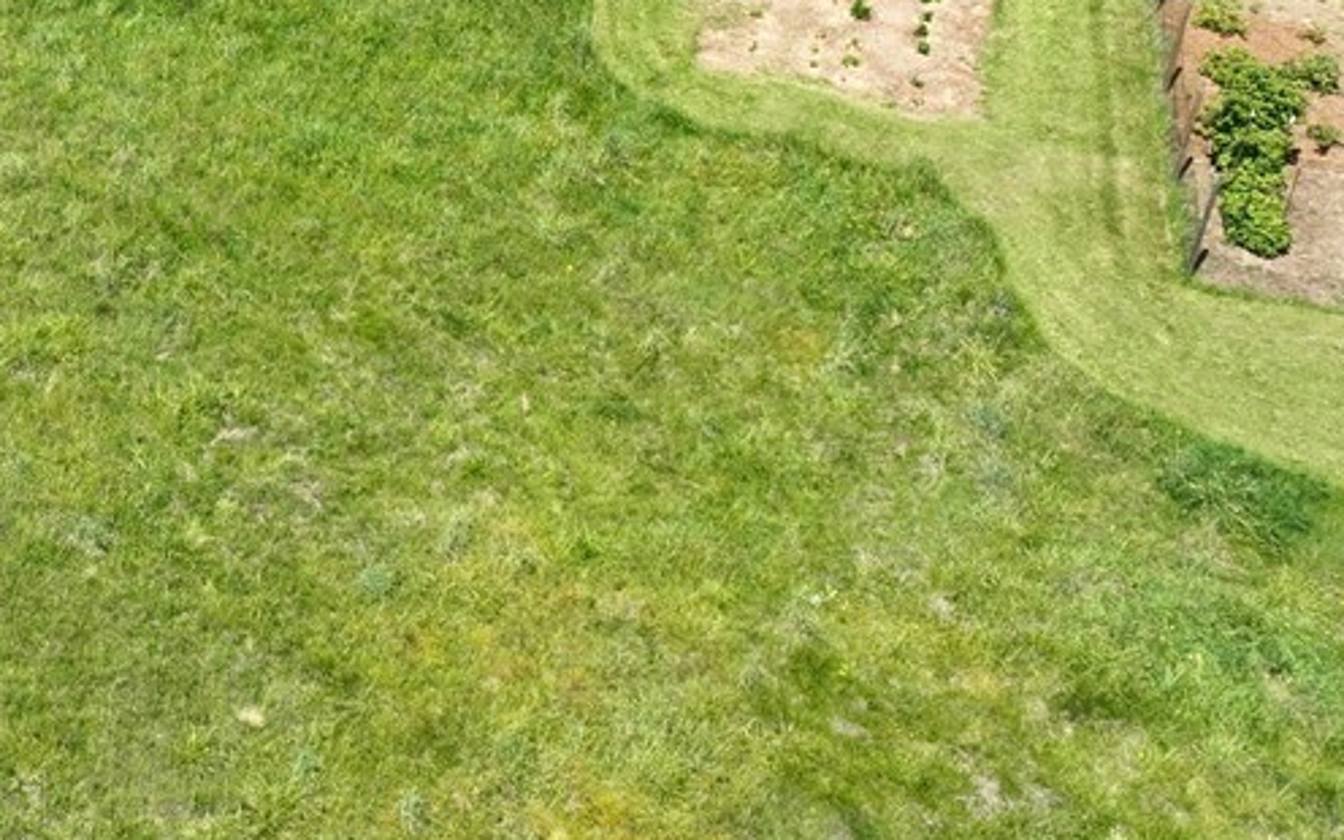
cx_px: -241
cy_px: 108
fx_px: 3004
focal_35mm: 82
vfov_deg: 15.8
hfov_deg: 23.2
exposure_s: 1/1000
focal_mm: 12.29
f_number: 2.8
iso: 100
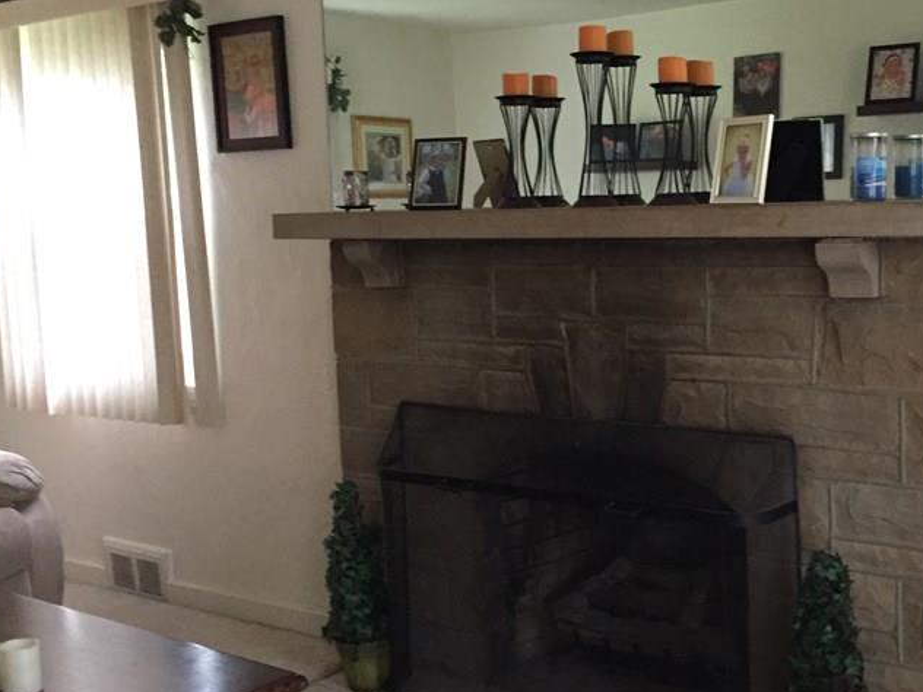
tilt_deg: -9.2
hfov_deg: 40.1
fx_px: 1253
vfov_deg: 30.9
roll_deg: +1.6
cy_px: 349
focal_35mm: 47
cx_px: 593
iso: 250
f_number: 2.2
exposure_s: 1/30
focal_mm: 4.15
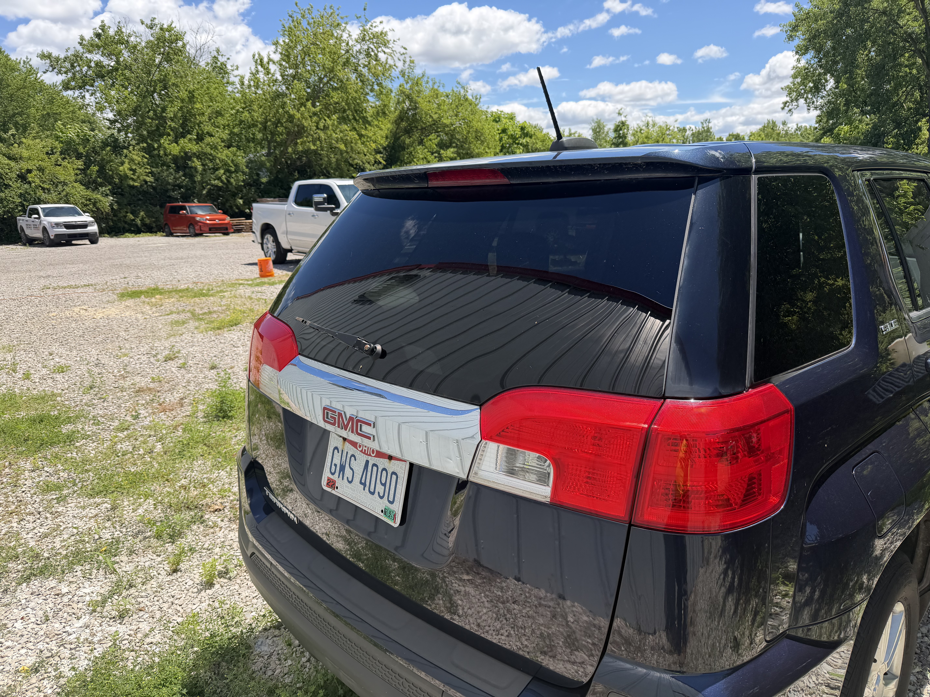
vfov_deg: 56.8
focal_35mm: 24
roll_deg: +0.4
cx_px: 465
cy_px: 348
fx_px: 645
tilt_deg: -11.2
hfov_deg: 71.6
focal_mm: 6.76
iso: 80
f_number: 1.78
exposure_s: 1/2801
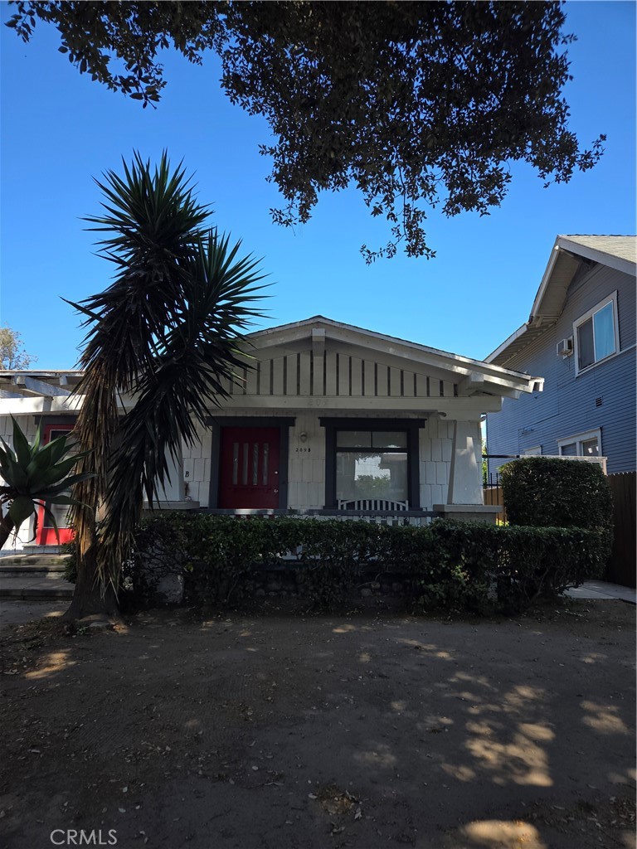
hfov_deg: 58.9
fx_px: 564
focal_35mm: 23
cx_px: 318
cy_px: 424
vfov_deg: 73.9
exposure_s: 1/572
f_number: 1.8
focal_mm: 5.4
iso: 25
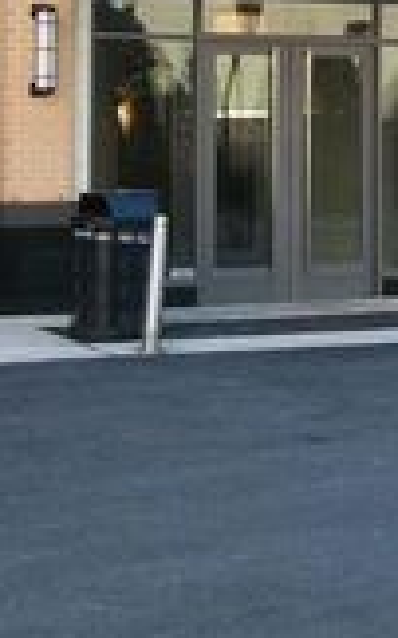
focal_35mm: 105
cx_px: 540
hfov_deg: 12.0
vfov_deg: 18.9
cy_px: -93
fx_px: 1826
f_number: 2.9
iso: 80
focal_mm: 5.7
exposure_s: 1/200
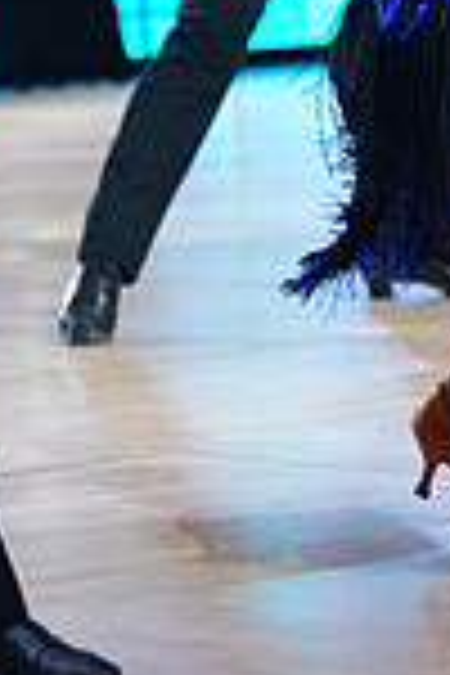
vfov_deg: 7.5
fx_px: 5062
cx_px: 380
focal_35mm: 270
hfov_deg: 5.1
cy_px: -346
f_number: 2.8
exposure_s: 1/500
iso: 2000
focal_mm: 70
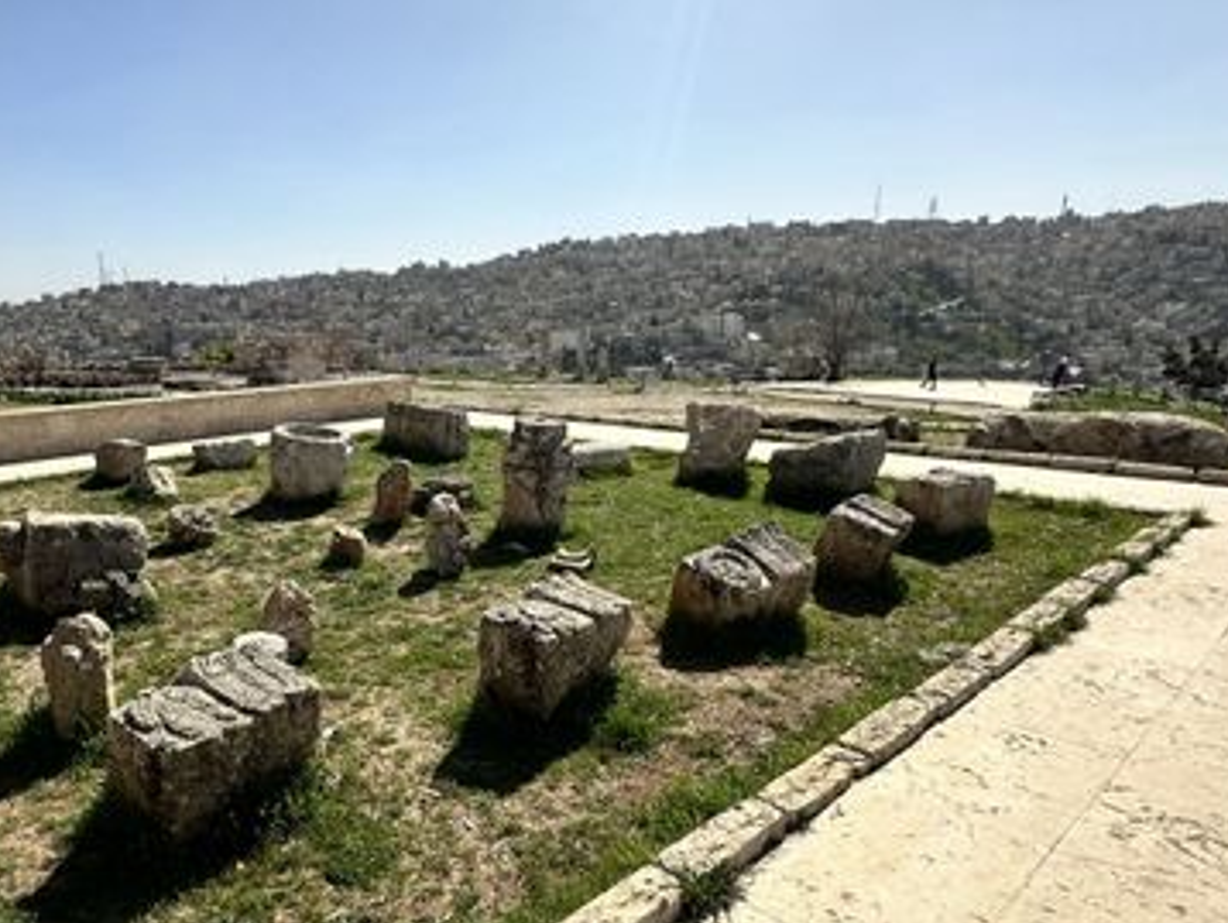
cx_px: 453
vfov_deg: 54.6
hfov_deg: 68.2
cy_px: 542
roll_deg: +2.6
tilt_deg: -14.6
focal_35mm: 25
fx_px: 887
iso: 50
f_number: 2.2
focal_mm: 2.22
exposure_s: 1/2618
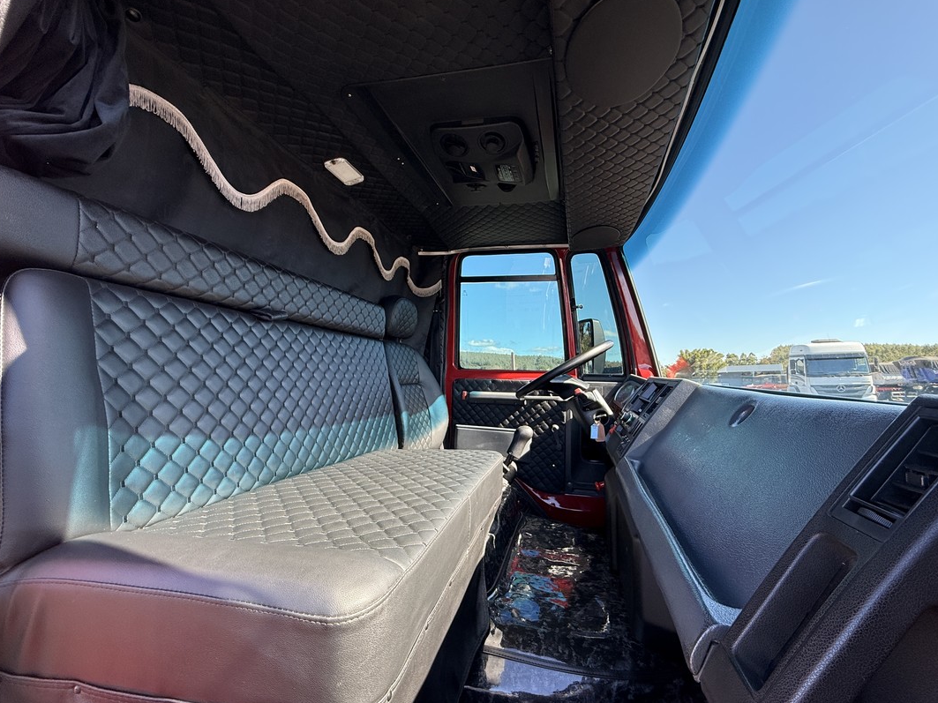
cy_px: 356
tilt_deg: +2.9
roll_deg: +1.5
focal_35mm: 15
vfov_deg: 81.7
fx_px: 406
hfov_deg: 98.1
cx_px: 491
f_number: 2.2
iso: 64
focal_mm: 2.22
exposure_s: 1/172
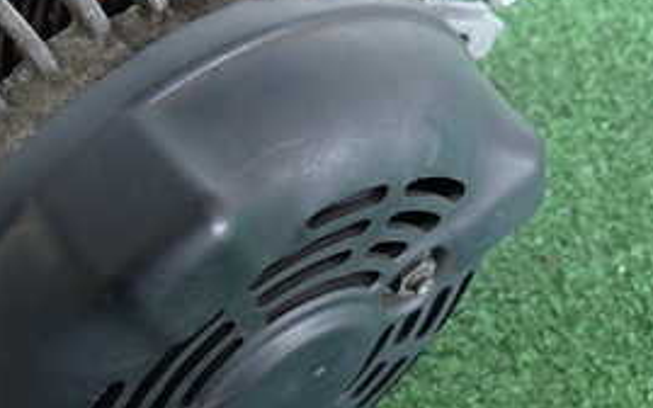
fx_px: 1050
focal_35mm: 59
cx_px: 58
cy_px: 199
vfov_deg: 22.0
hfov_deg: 32.7
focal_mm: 4.5
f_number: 2
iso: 160
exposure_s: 1/60
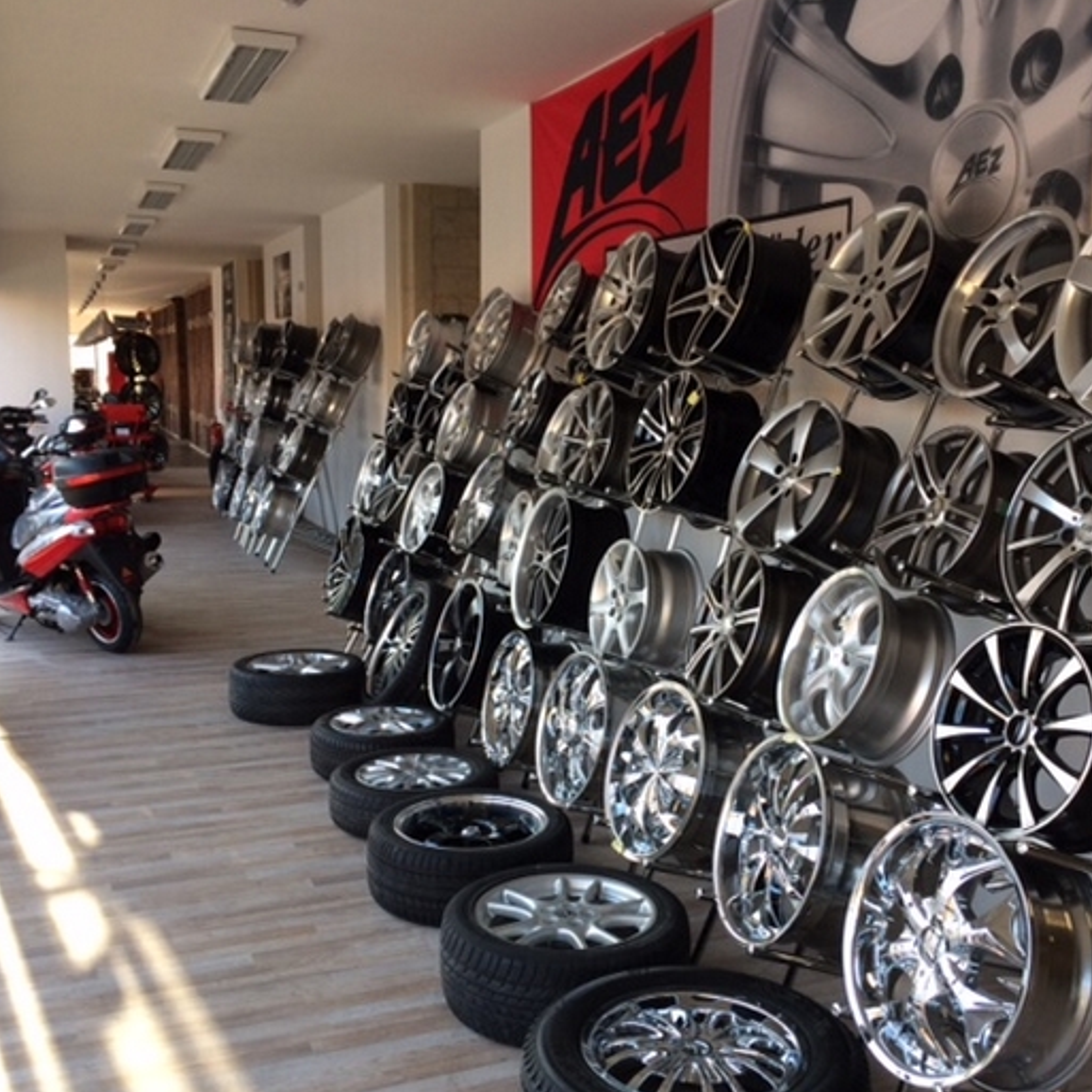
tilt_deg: -7.6
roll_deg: -2.1
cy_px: 540
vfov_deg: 47.2
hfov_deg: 47.2
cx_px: 588
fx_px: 1249
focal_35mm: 35
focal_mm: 4.15
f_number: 2.2
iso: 50
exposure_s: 1/100
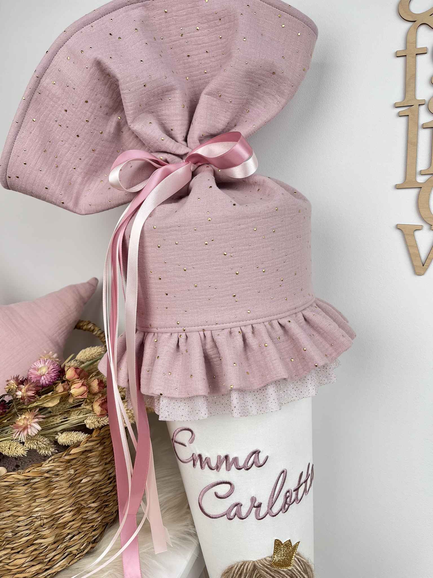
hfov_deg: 53.1
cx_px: 216
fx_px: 434
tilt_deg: -13.5
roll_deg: +3.6
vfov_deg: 67.3
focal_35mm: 26
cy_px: 289
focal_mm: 5.1
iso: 40
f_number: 1.6
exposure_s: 1/120
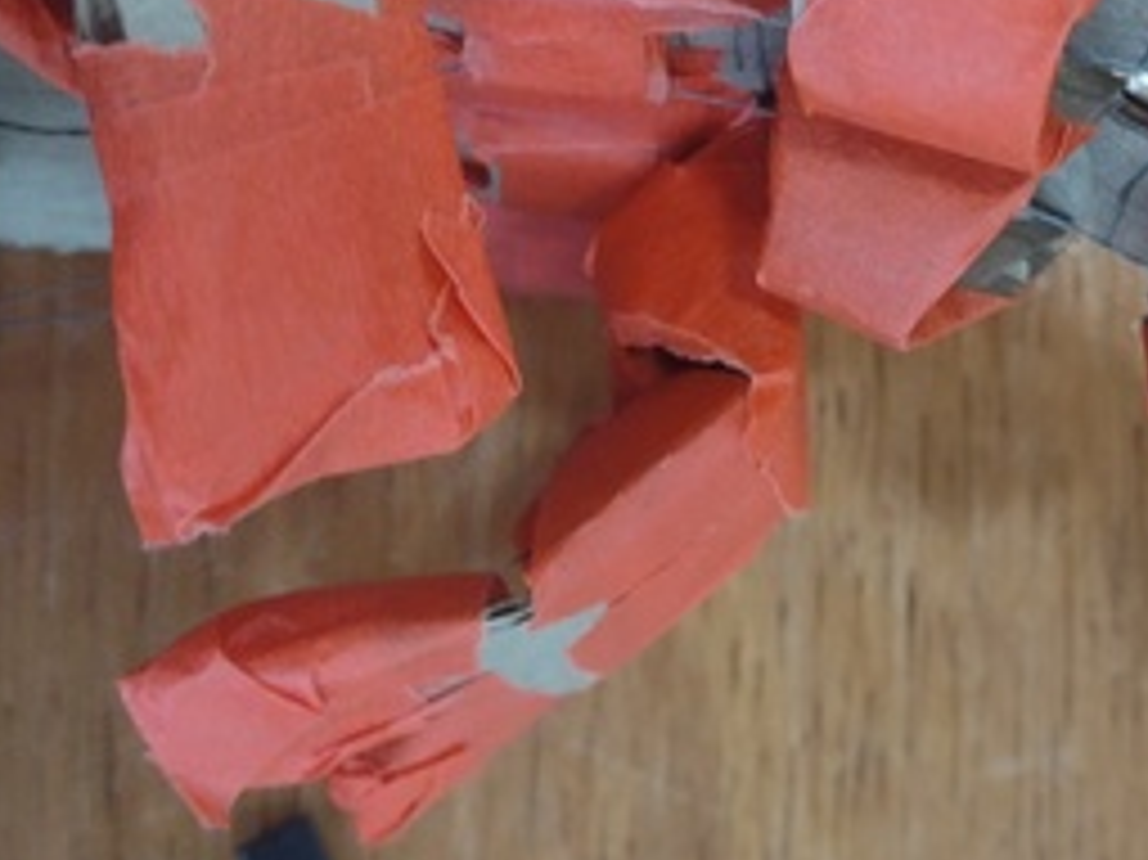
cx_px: 887
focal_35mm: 81
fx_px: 2685
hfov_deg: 23.8
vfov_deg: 18.0
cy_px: 173
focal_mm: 4.71
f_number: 1.7
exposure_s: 1/40
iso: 384
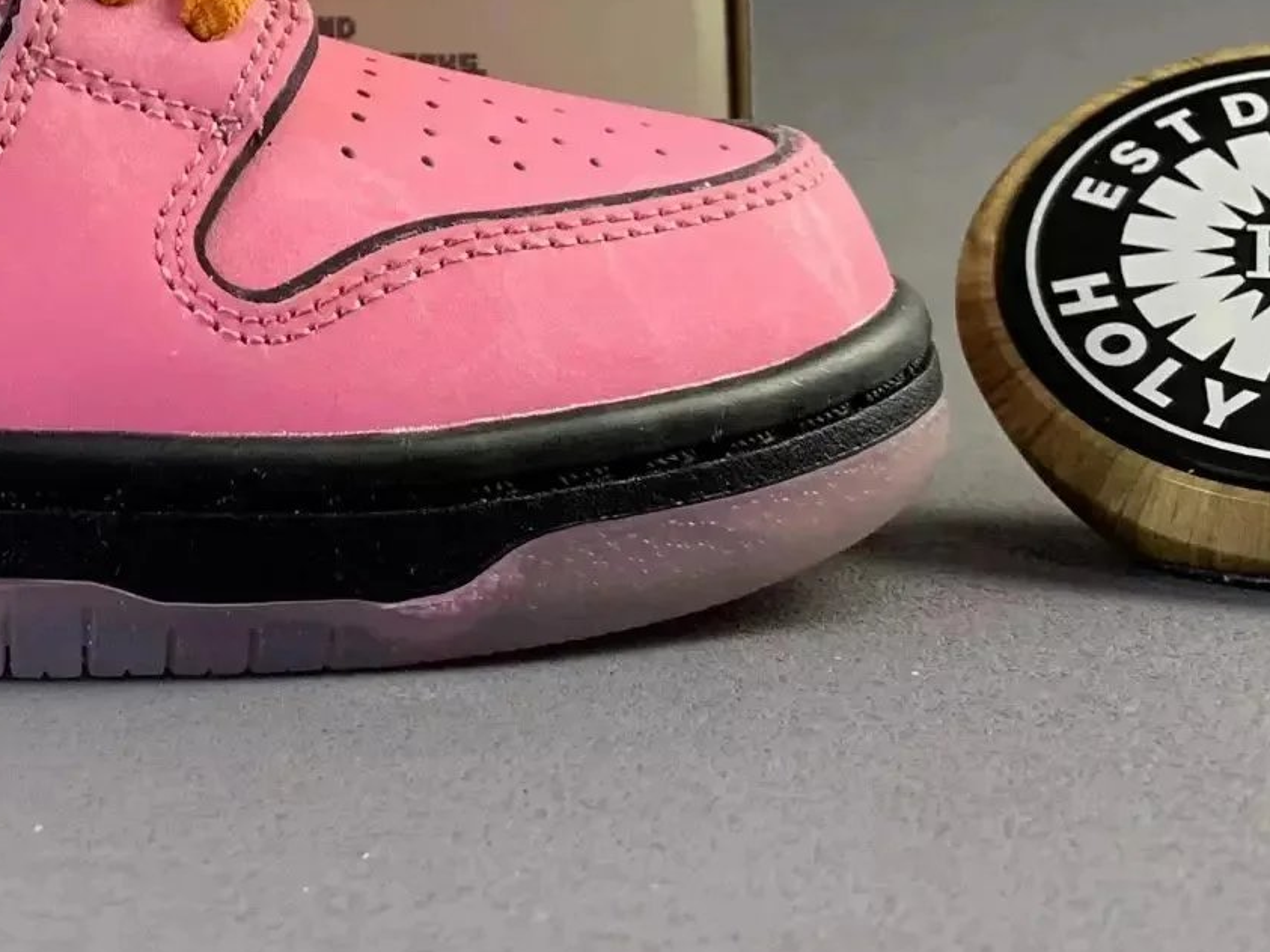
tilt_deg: +2.4
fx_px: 2898
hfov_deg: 22.6
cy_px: -232
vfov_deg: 17.6
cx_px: -282
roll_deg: +0.0
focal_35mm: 79
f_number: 1.8
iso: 100
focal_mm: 4.25
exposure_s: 1/110
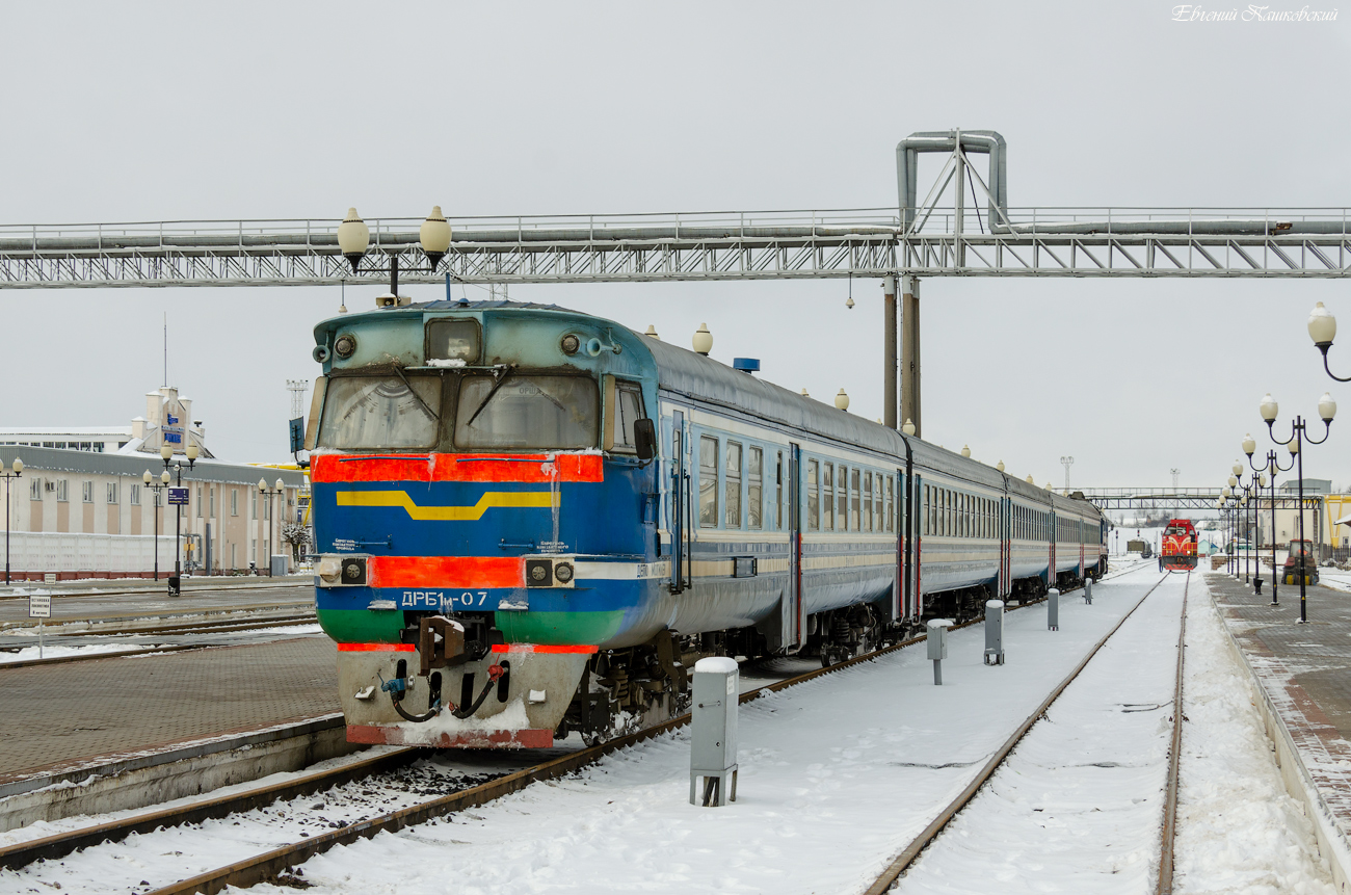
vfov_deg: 20.5
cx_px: 676
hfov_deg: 30.6
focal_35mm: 66
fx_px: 2472
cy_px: 448
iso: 160
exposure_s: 1/400
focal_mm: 44
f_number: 7.1
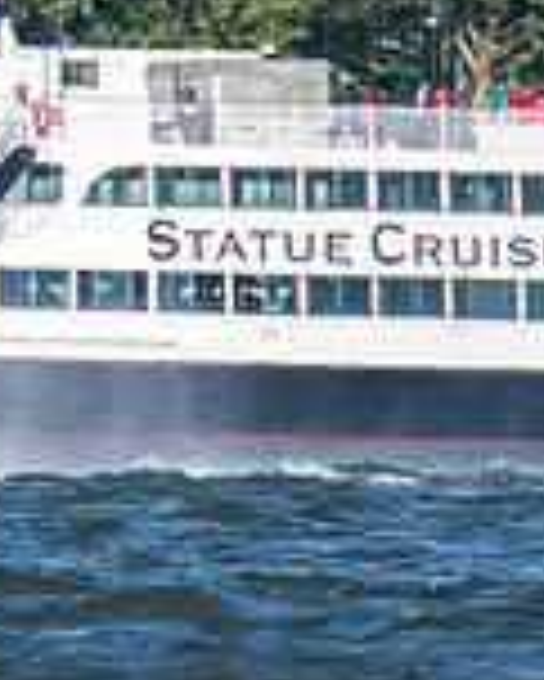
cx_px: -517
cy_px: 7
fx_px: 54304
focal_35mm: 2701
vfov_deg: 0.7
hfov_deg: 0.6
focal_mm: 420
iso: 500
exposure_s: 1/2500
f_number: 5.6
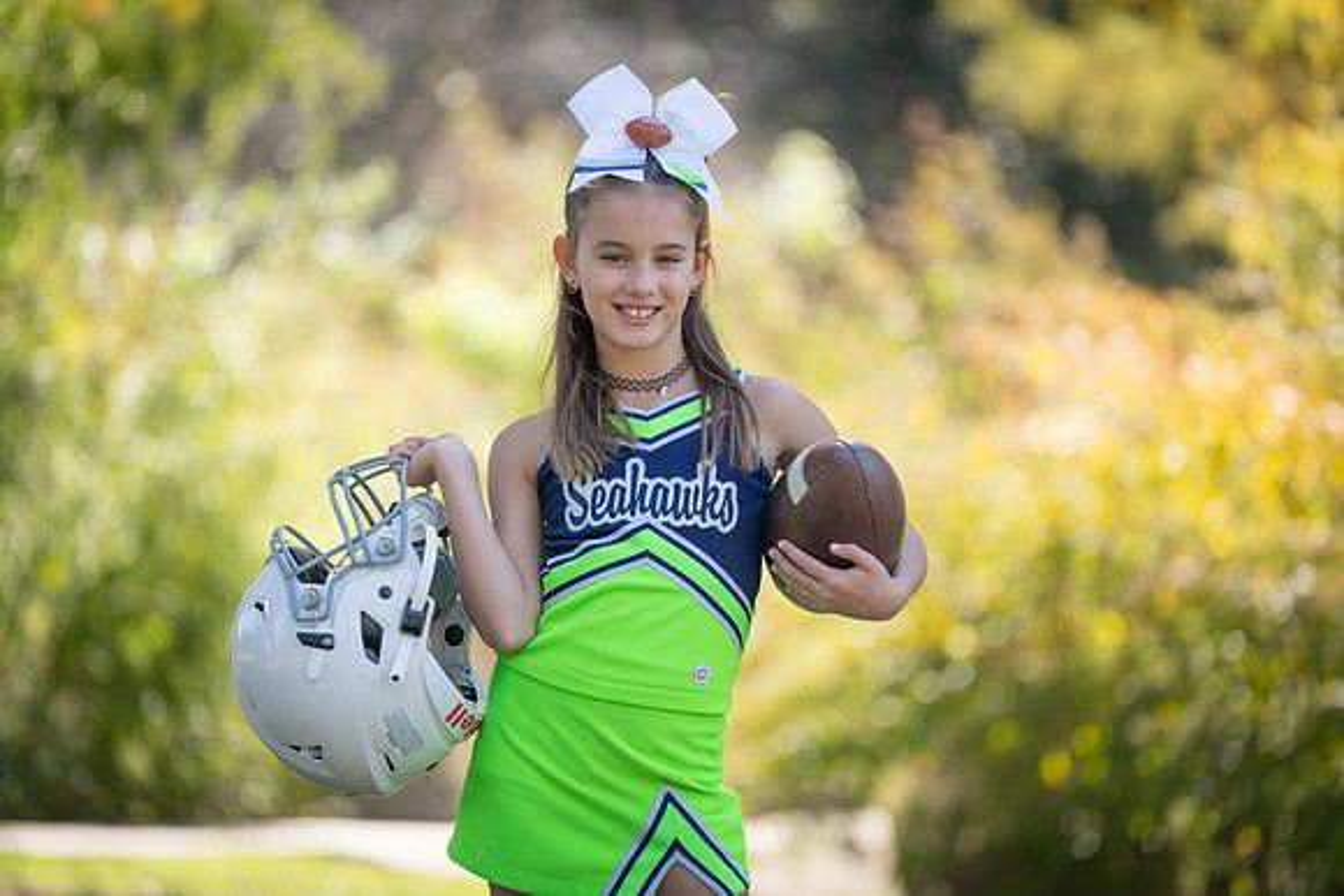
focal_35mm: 171
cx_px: 672
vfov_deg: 8.0
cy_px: 448
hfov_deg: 12.0
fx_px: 6385
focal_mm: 171
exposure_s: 1/400
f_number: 2.8
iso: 100
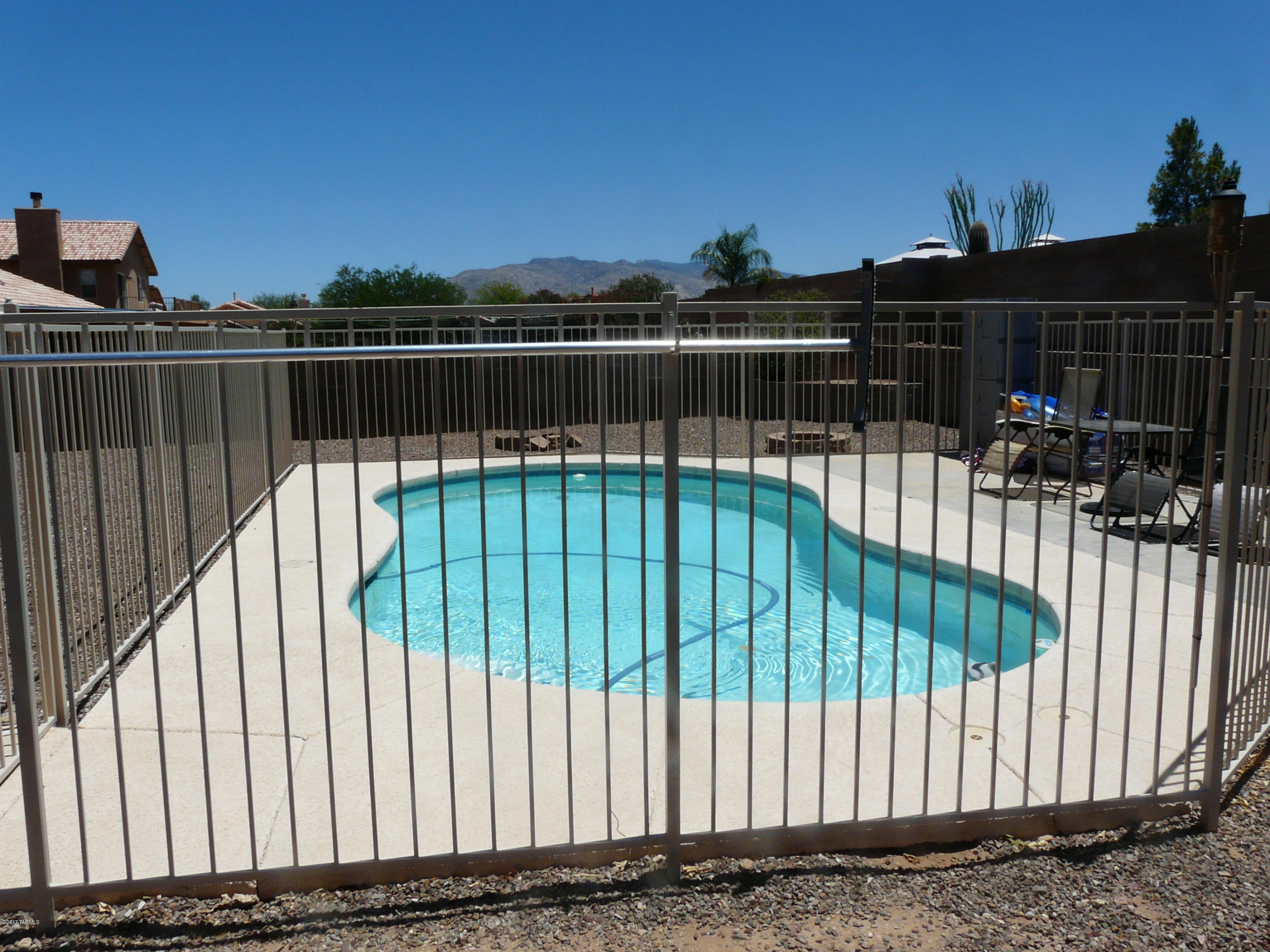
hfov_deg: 63.4
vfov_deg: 49.7
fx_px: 1027
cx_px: 635
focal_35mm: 28
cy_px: 476
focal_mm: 4.6
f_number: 8
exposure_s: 1/500
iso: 100
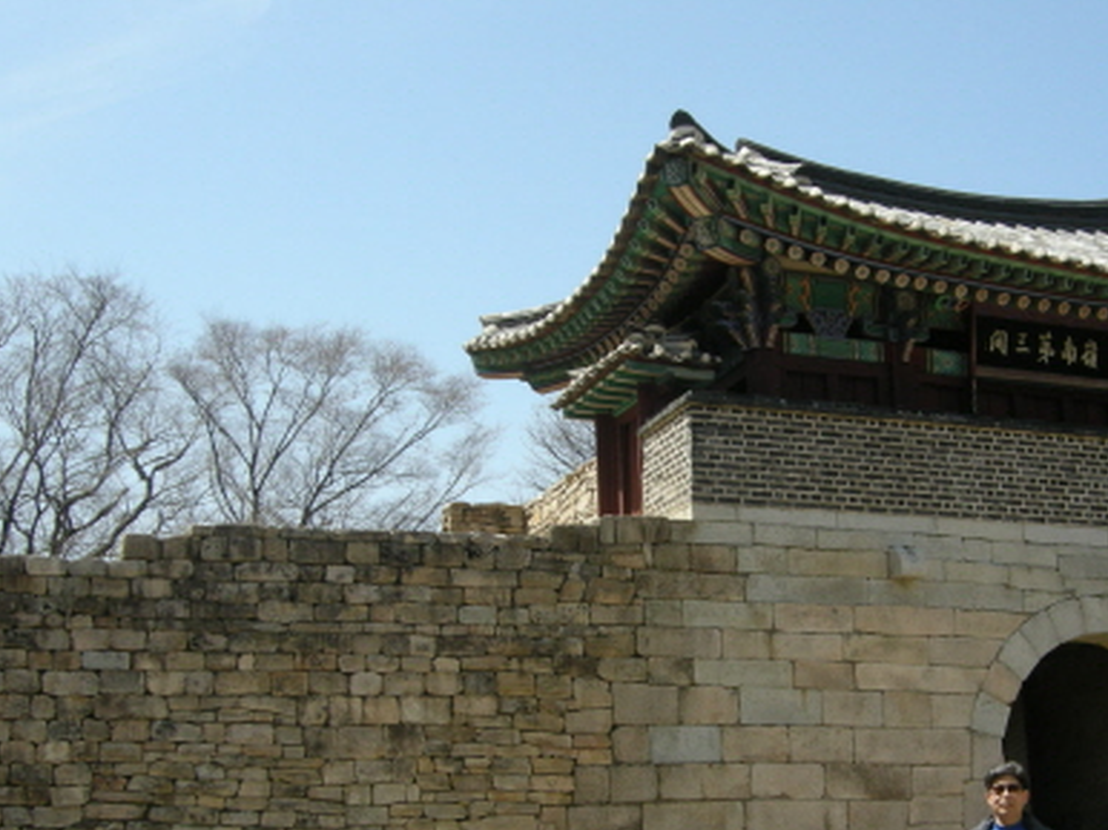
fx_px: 1791
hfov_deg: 34.1
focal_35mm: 56
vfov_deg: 25.9
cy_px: 574
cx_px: 718
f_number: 4.8
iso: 64
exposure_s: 1/251
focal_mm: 7.5
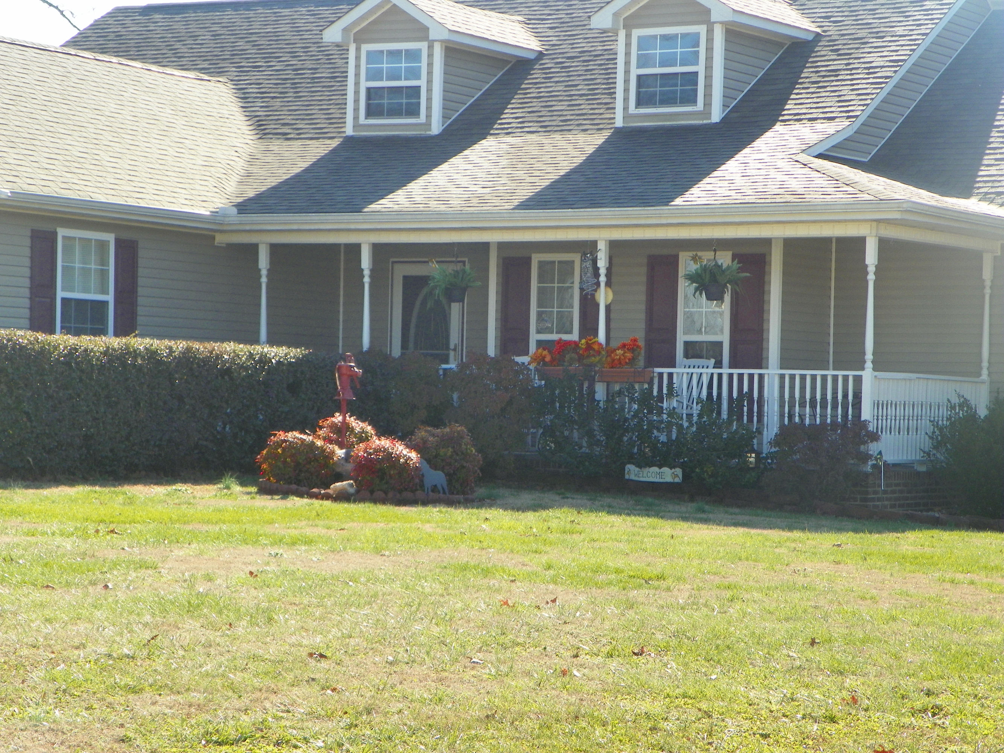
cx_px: 502
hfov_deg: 20.2
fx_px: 2813
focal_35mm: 97
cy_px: 376
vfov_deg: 15.2
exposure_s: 1/250
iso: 64
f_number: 4
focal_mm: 17.3
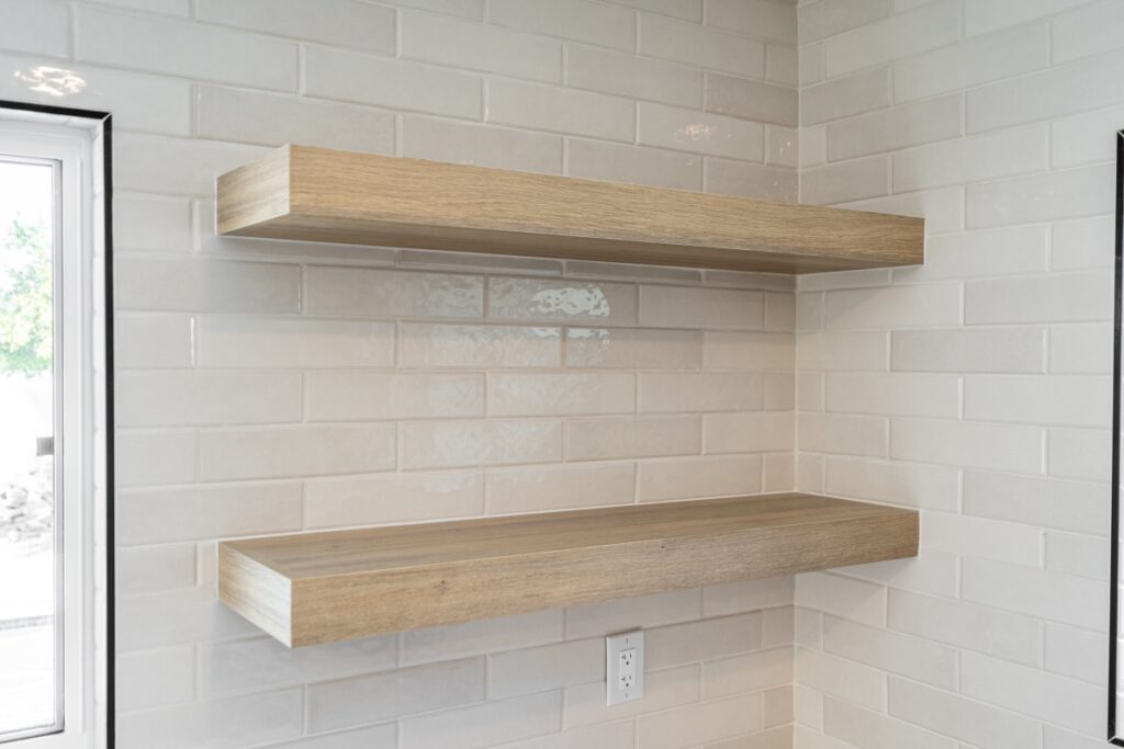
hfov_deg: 55.8
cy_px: 374
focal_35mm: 34
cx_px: 562
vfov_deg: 38.9
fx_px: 1062
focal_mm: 34
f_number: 4.5
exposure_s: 1/250
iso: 100
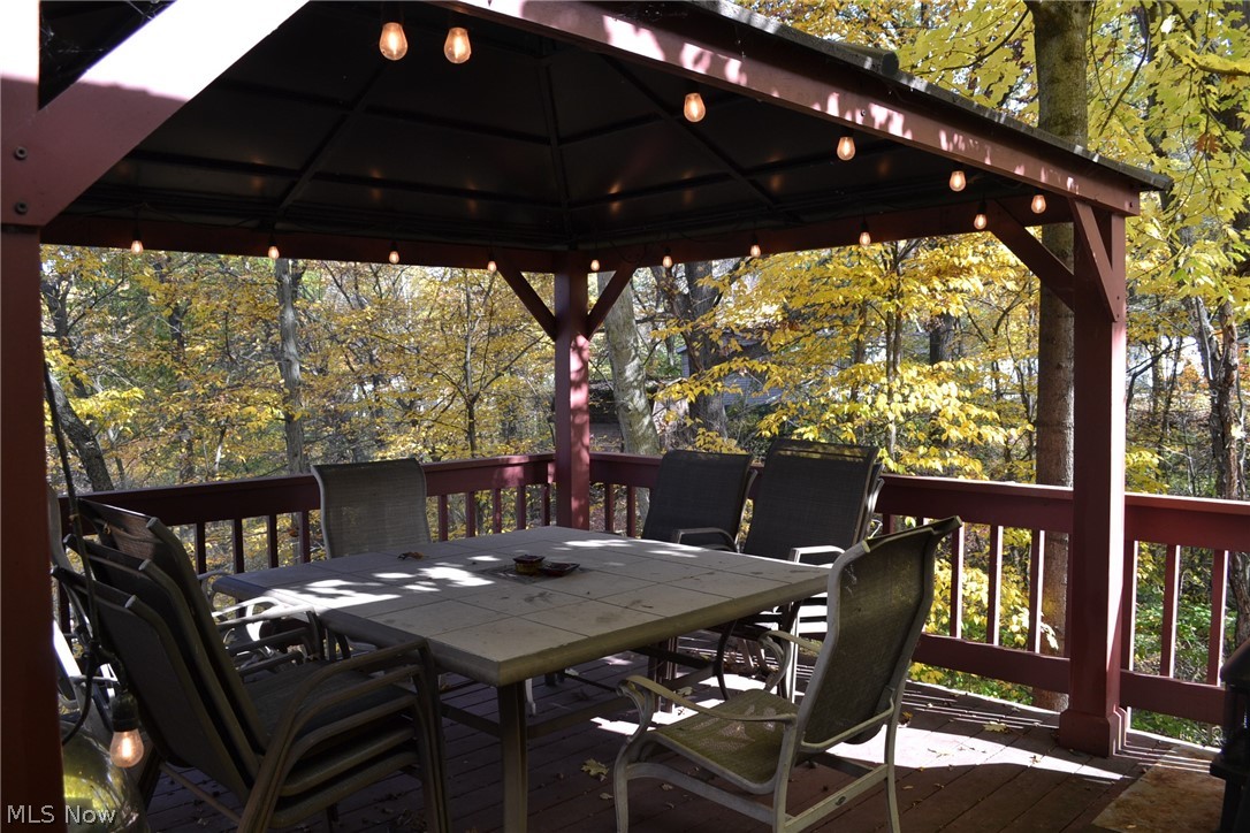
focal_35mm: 27
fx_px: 937
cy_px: 416
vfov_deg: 47.9
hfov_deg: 67.4
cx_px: 625
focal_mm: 18
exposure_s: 1/125
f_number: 5.6
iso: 250
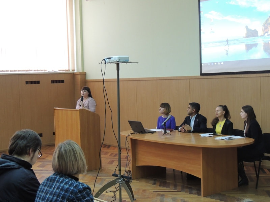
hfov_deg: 34.9
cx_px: 135
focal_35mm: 55
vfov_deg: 26.6
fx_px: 429
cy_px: 101
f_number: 3.7
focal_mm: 9.8
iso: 500
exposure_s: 1/15
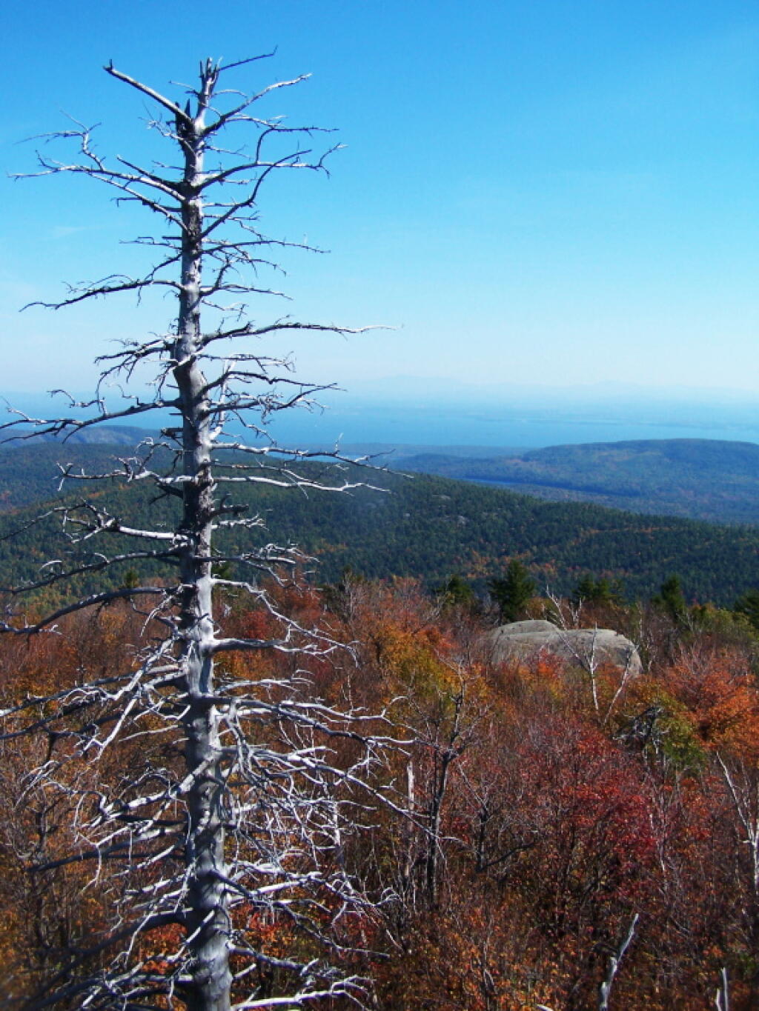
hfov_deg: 37.7
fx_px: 1111
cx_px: 380
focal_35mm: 38
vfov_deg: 49.0
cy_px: 506
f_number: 4
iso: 80
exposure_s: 1/1000
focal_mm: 6.3
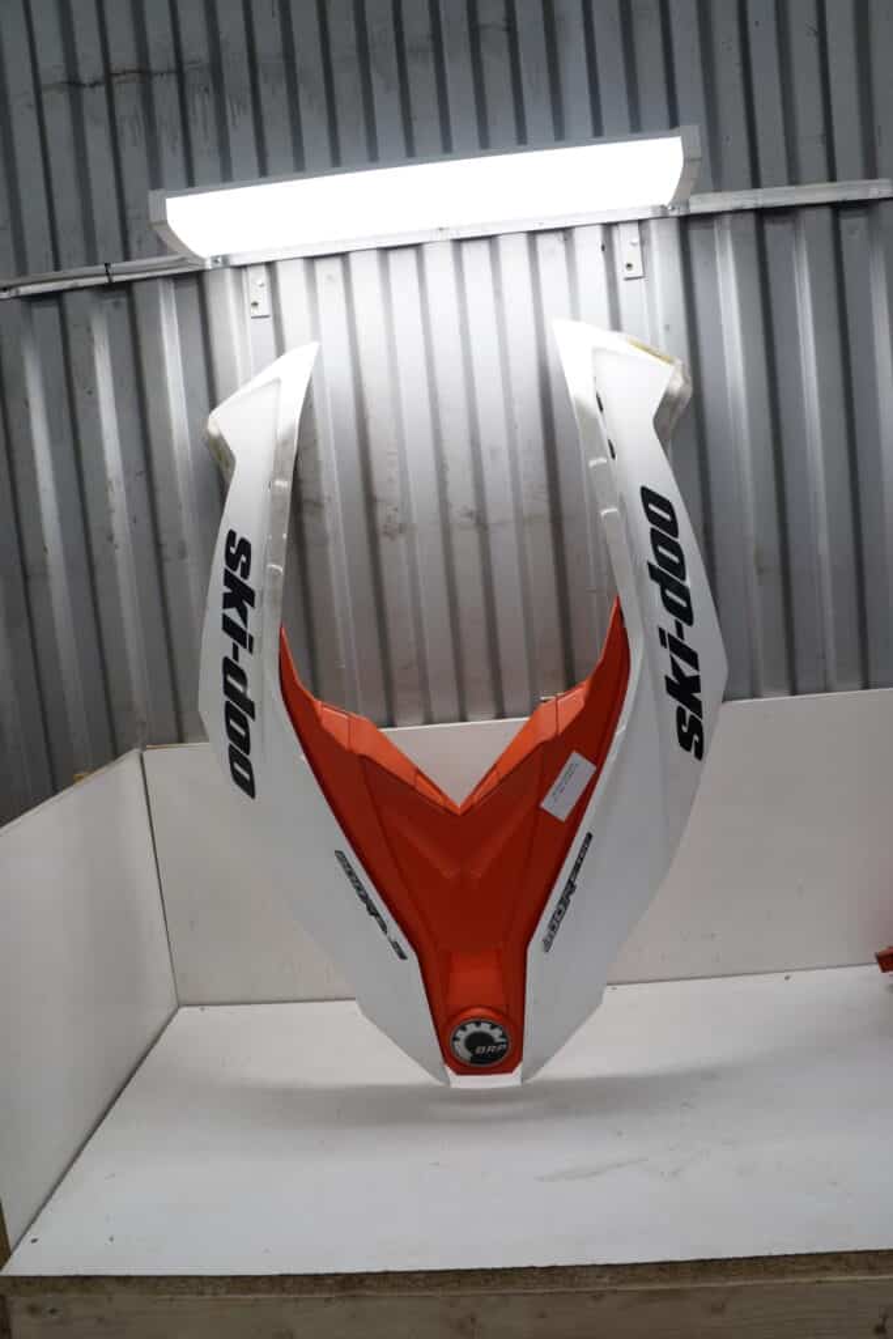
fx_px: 1004
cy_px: 670
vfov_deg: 67.4
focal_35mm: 27
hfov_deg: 47.9
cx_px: 446
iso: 125
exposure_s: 1/60
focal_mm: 18
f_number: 4.5
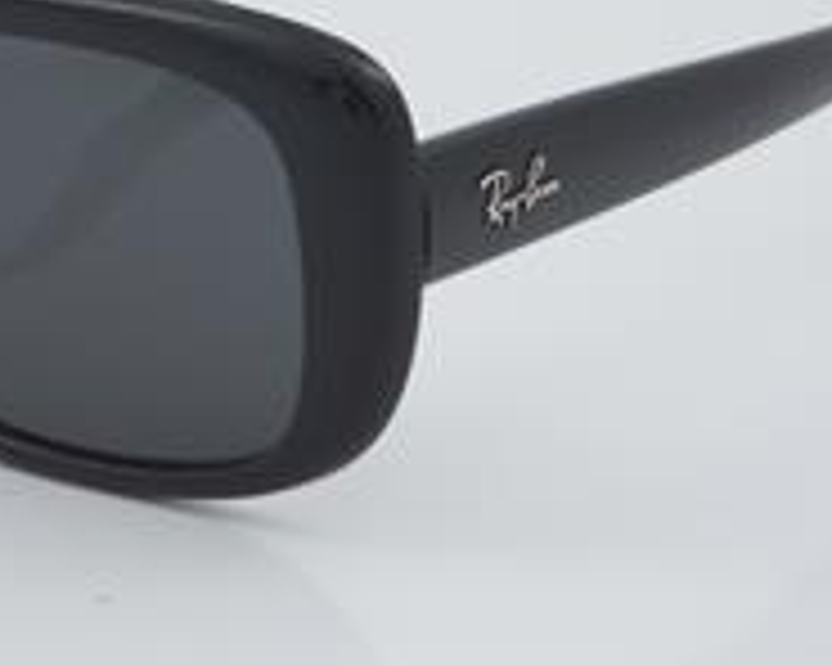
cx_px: 157
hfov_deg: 12.6
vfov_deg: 10.1
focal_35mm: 152
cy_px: 198
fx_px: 3743
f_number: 32
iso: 100
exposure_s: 1/3
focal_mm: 50
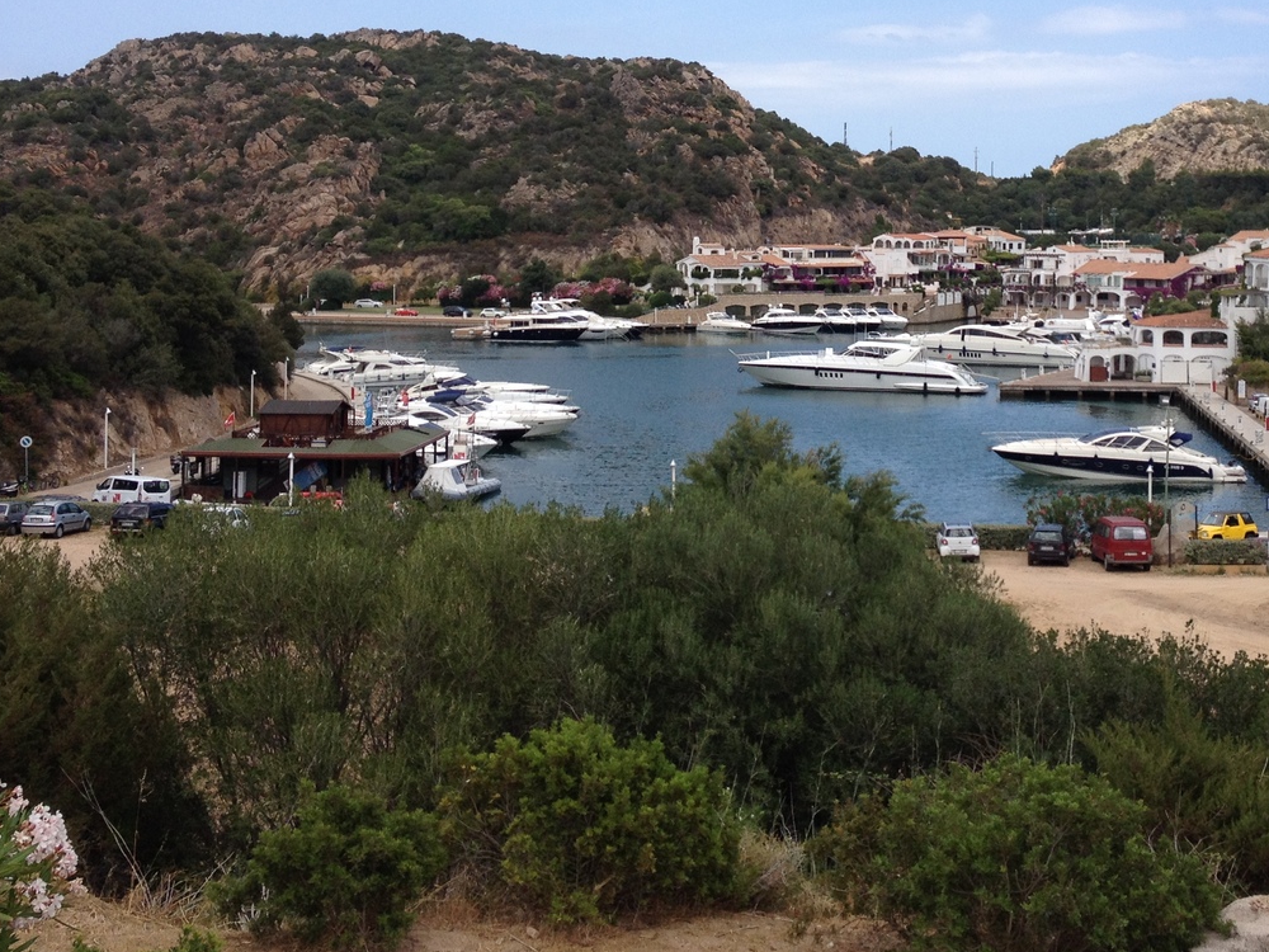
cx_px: 831
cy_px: 199
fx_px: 2053
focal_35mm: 56
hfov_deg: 34.1
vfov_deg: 25.7
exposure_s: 1/1227
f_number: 2.4
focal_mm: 4.28
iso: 50
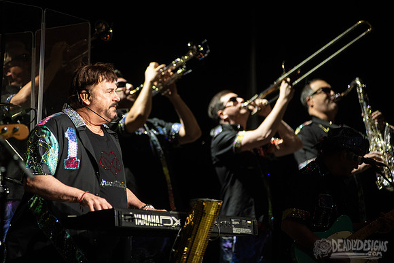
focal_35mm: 234
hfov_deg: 8.8
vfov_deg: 5.9
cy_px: 109
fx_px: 2562
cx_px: 163
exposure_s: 1/640
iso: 1250
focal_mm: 200
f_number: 3.2
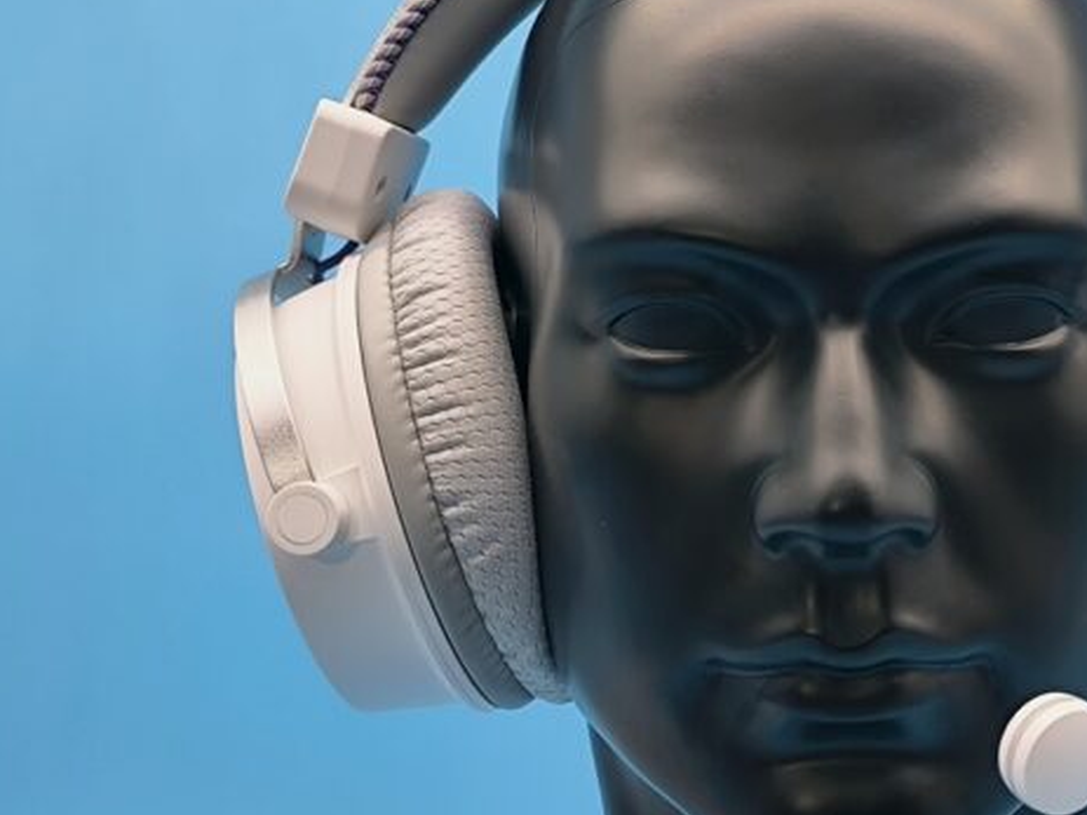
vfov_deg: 22.9
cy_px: 373
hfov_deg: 29.7
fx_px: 2009
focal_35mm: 64
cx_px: 838
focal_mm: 6.14
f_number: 1.65
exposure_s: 1/100
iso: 80
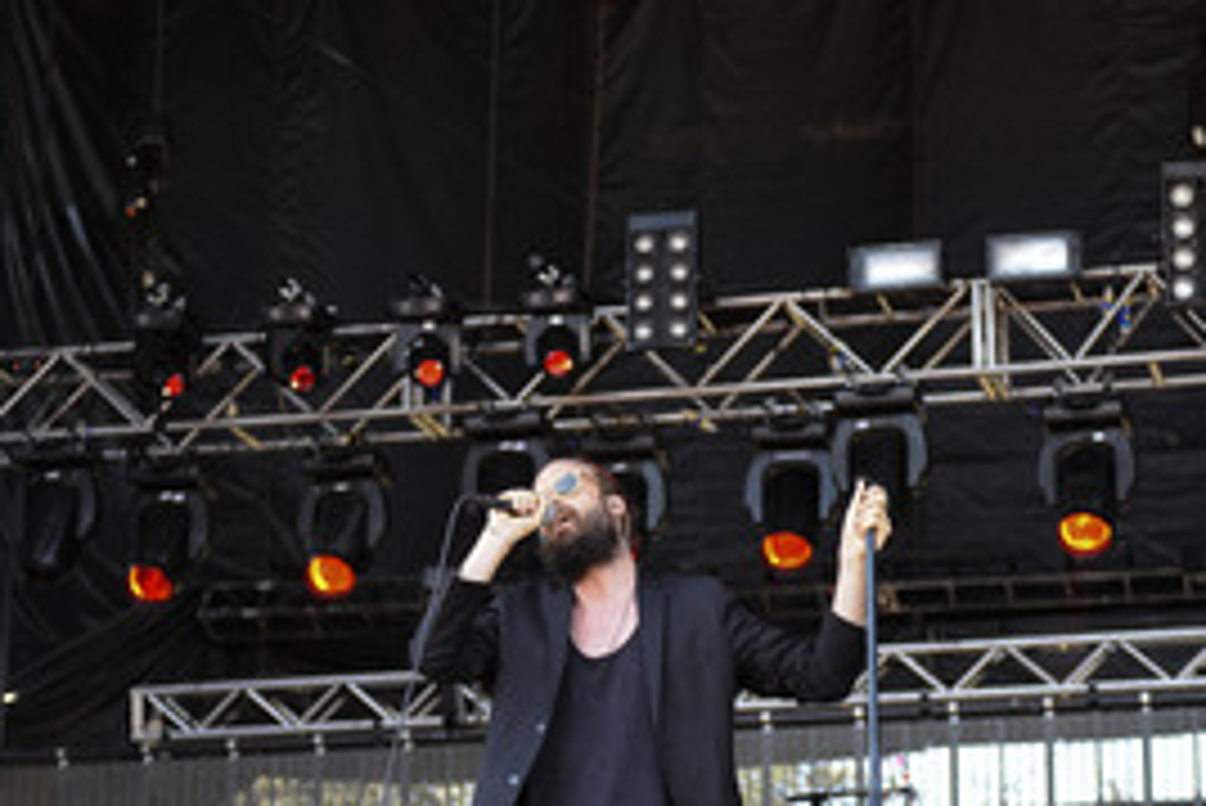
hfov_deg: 21.7
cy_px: 585
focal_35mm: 94
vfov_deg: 14.5
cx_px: 666
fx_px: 3151
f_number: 2.8
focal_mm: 56
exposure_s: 1/320
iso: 400
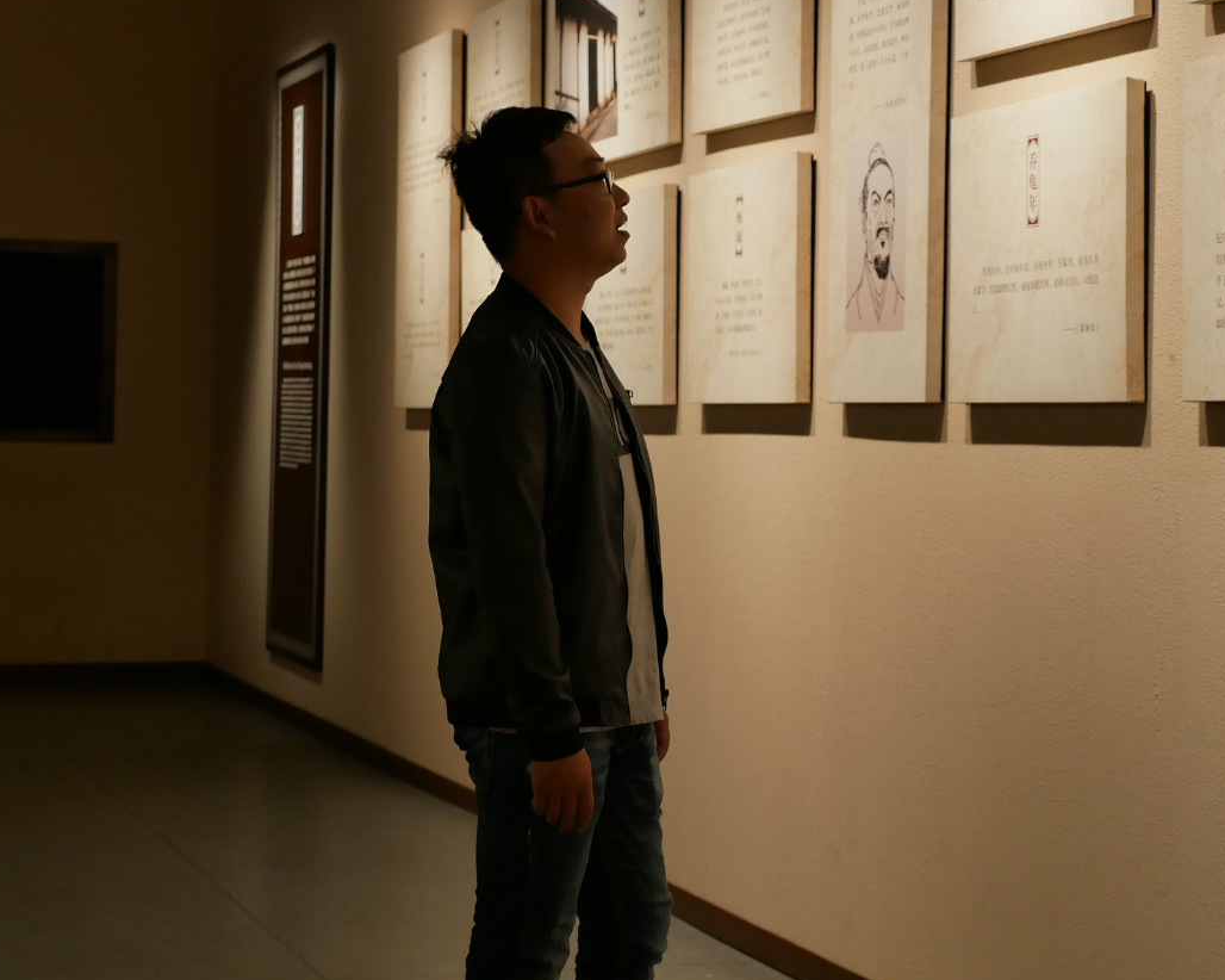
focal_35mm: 79
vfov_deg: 19.4
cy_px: 415
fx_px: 2864
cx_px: 743
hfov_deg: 24.1
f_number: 2.8
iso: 400
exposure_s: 1/60
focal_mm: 26
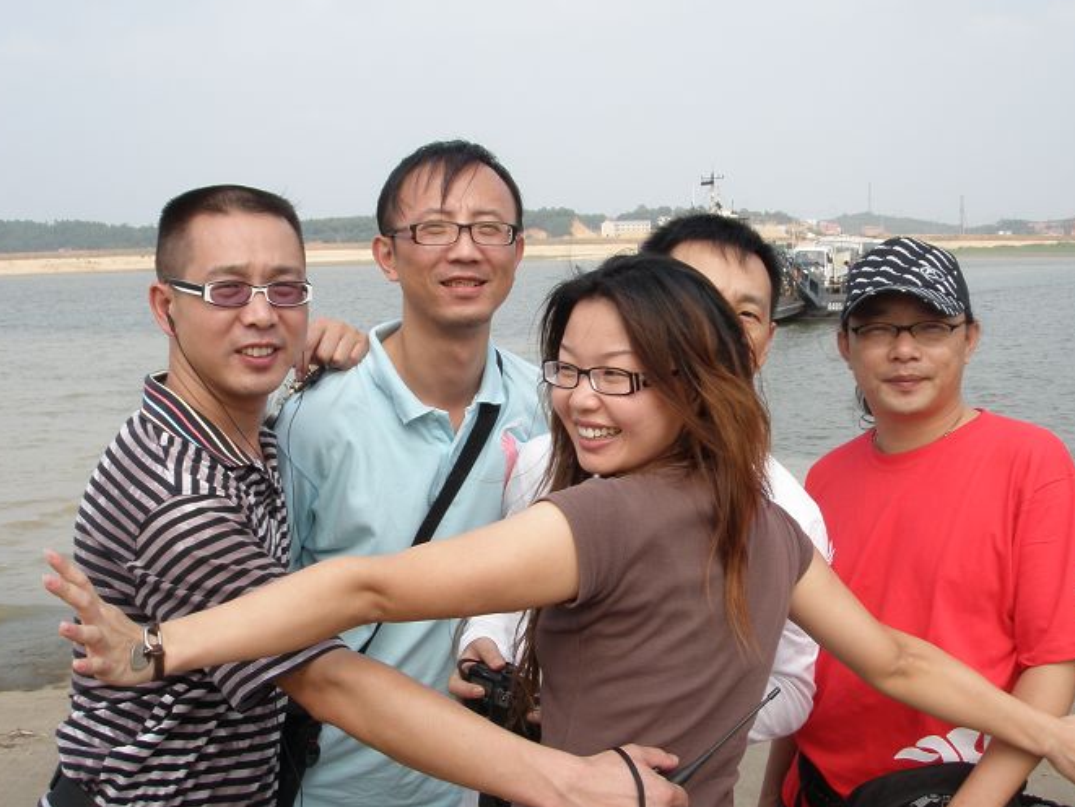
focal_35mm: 46
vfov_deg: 31.5
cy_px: 436
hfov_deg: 41.2
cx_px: 553
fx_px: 1429
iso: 50
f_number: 6.6
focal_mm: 6.7
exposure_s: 1/125
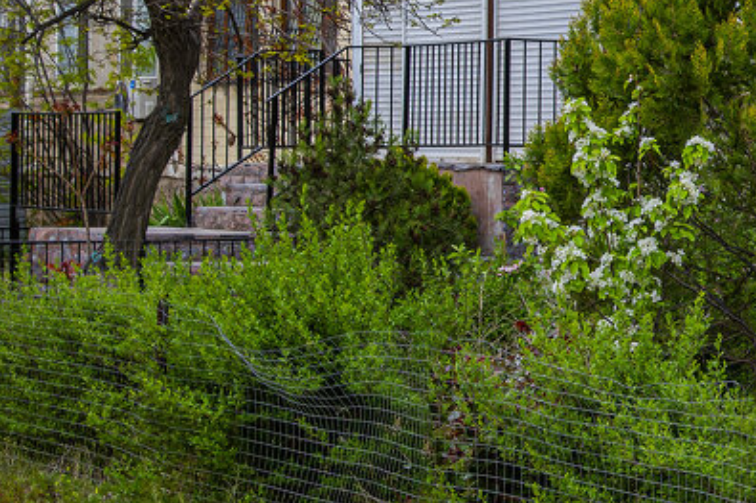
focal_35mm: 152
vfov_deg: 9.0
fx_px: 3191
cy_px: 111
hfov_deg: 13.1
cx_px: 917
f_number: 7.1
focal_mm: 50
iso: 200
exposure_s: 1/50
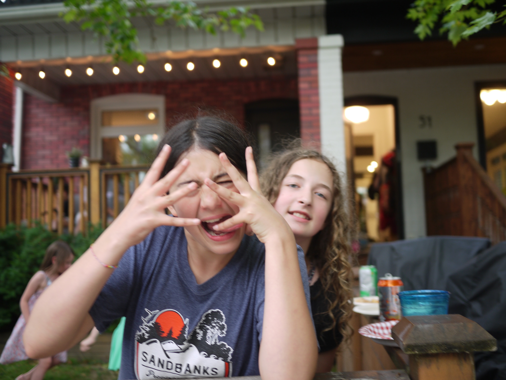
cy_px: 190
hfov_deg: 46.8
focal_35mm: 40
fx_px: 585
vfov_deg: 36.0
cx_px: 253
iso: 100
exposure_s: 1/60
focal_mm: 20
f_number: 1.7
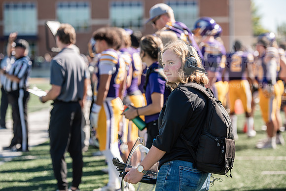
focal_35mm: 116
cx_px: 143
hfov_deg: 17.6
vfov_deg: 11.8
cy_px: 96
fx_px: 922
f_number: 3.2
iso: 125
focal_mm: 116
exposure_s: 1/640
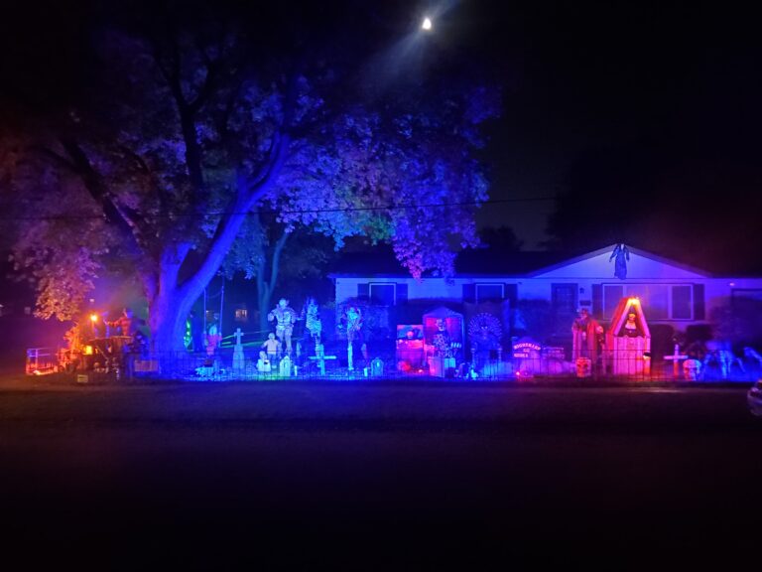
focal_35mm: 26
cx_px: 381
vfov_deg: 53.1
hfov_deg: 67.3
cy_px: 286
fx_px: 572
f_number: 1.5
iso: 1000
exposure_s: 1/10
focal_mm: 4.3
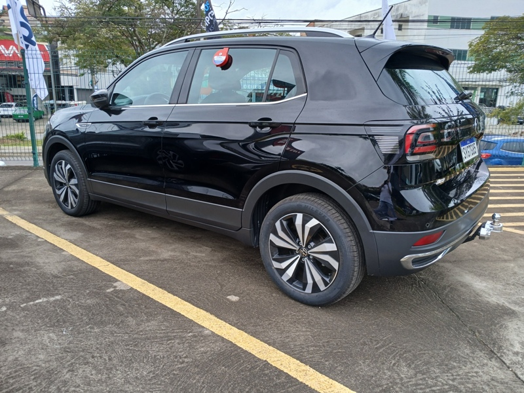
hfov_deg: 67.3
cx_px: 262
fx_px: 394
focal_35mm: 26
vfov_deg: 53.1
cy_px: 196
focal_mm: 3.98
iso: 32
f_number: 1.8
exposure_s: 1/120
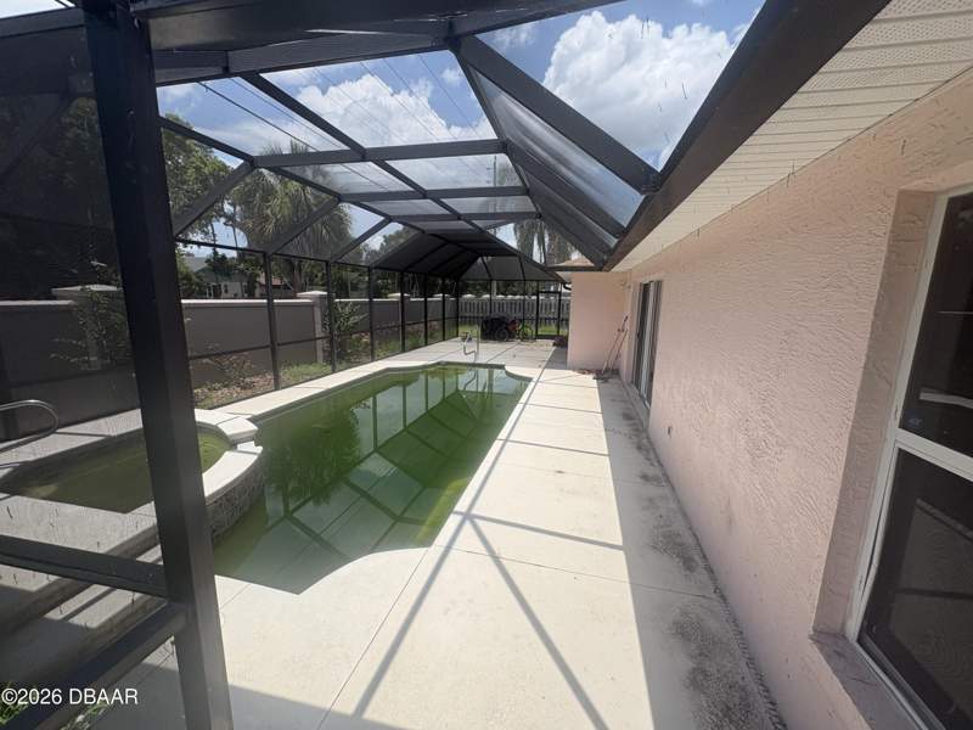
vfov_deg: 85.7
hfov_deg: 102.1
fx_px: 394
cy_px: 365
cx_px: 486
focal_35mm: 14
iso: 40
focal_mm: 2.22
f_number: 2.2
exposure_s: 1/1567
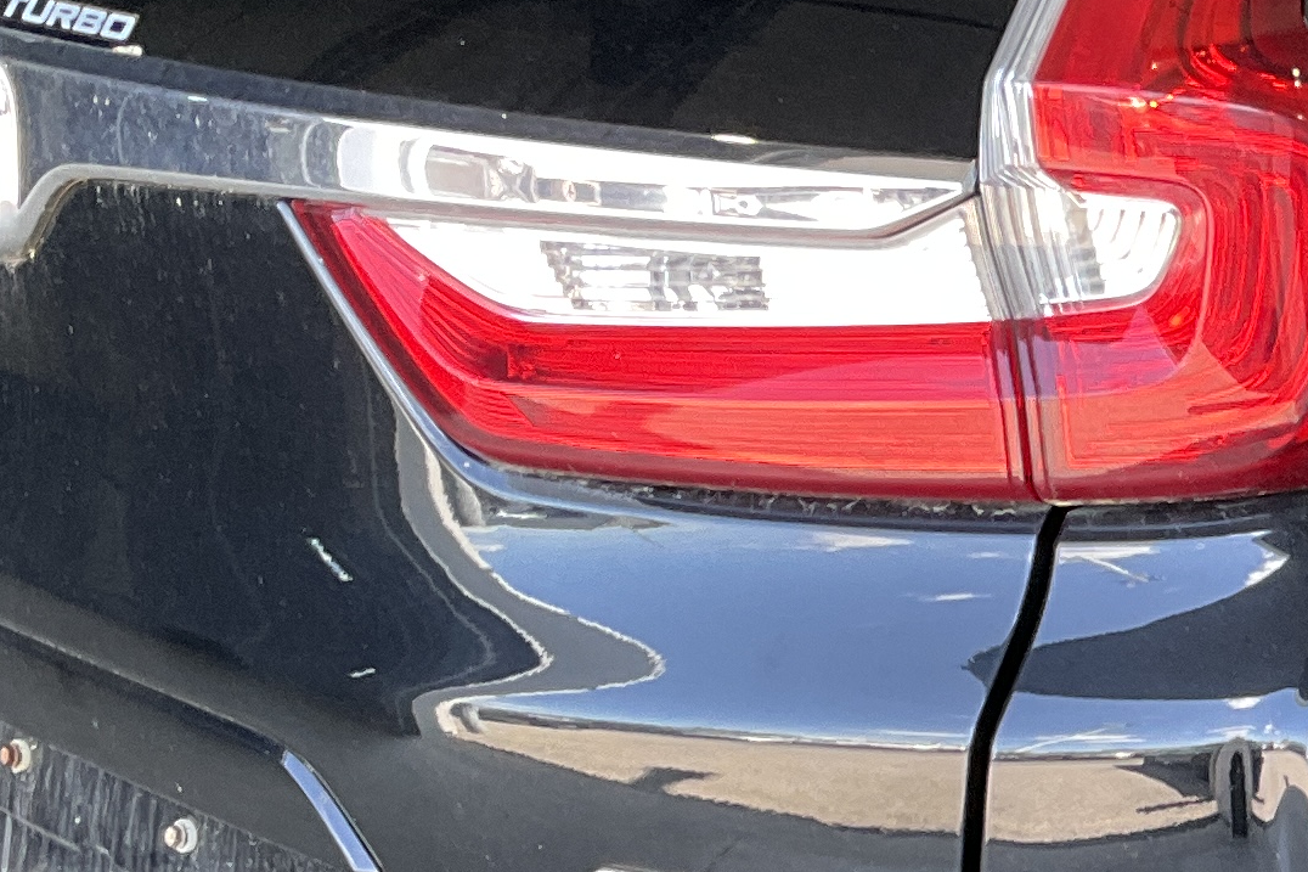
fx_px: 4105
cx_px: 1763
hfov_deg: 16.9
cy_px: 711
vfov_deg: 12.1
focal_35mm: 113
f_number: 1.8
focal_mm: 3
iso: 40
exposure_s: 1/60
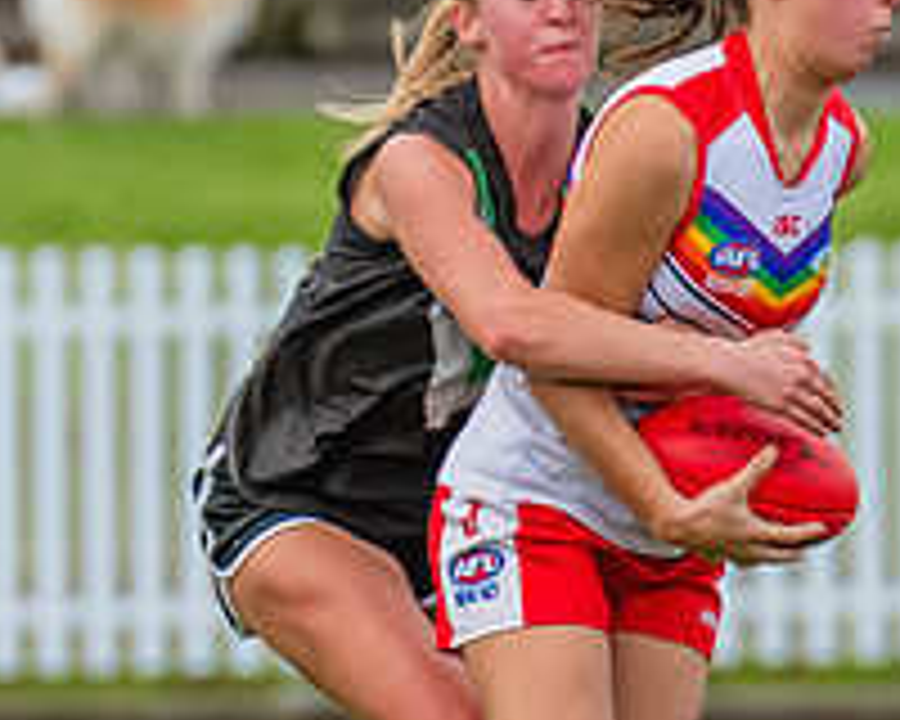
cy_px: 534
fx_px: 54978
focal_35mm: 2064
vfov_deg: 0.8
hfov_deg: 0.9
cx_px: 605
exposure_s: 1/1000
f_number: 5.6
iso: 800
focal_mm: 420
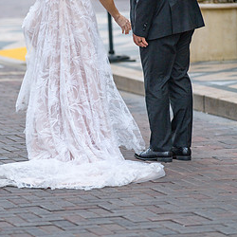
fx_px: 1720
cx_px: 101
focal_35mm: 222
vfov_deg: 7.9
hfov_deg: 7.9
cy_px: 77
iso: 250
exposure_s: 1/3200
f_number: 2.8
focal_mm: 145
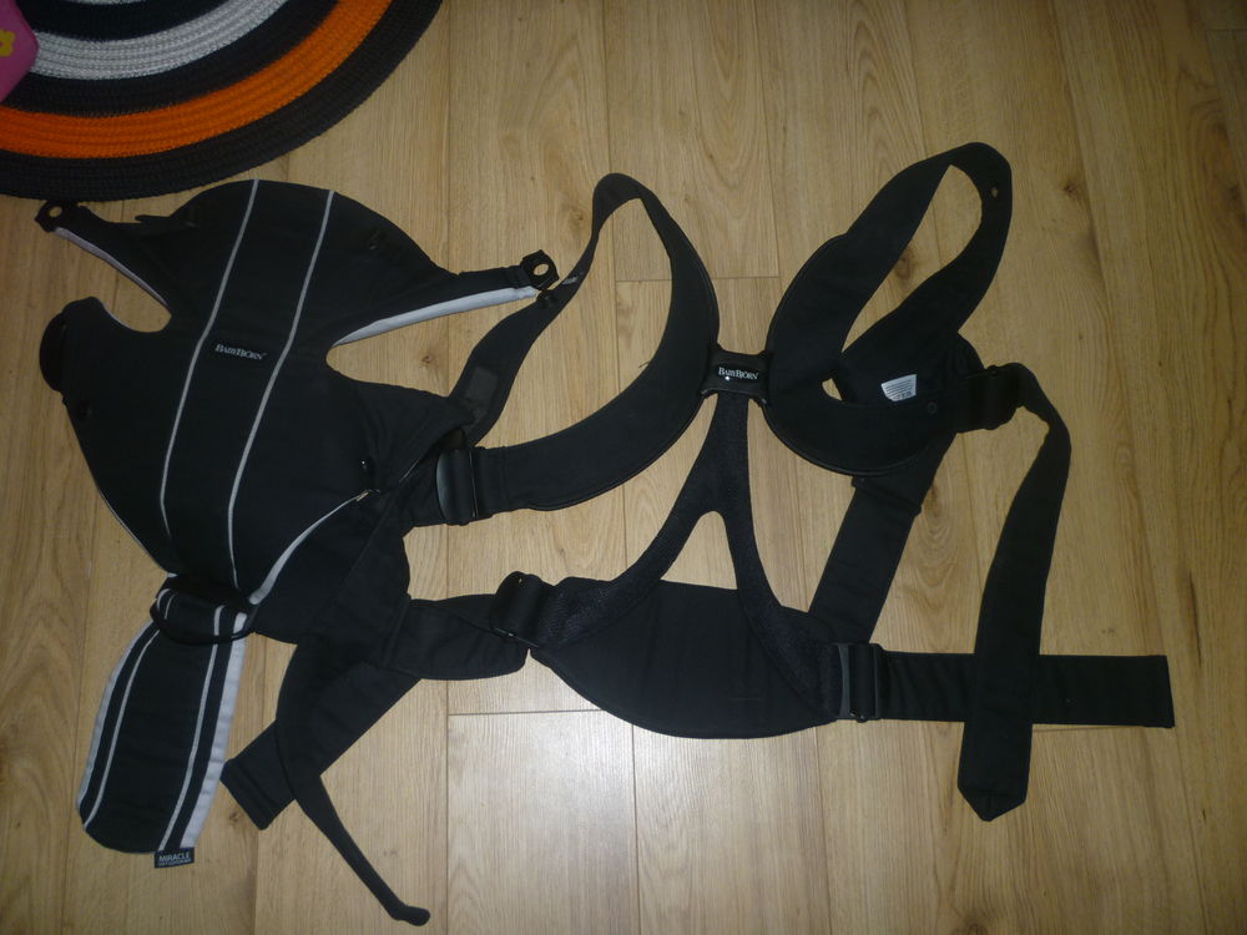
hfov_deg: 61.7
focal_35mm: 29
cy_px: 468
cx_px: 624
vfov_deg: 48.2
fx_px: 1045
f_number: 3.3
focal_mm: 5.2
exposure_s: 1/30
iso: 100
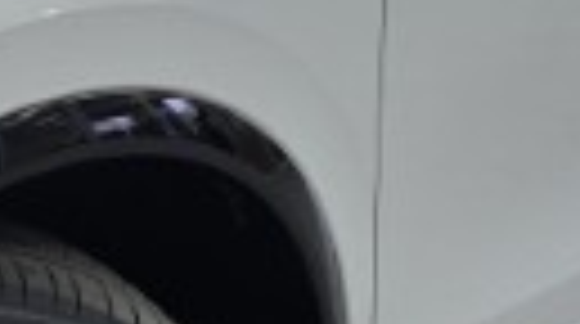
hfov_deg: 13.5
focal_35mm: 156
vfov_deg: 7.7
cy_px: 81
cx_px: -94
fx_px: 2395
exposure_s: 1/55.5
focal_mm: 6.3
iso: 40
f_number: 1.7
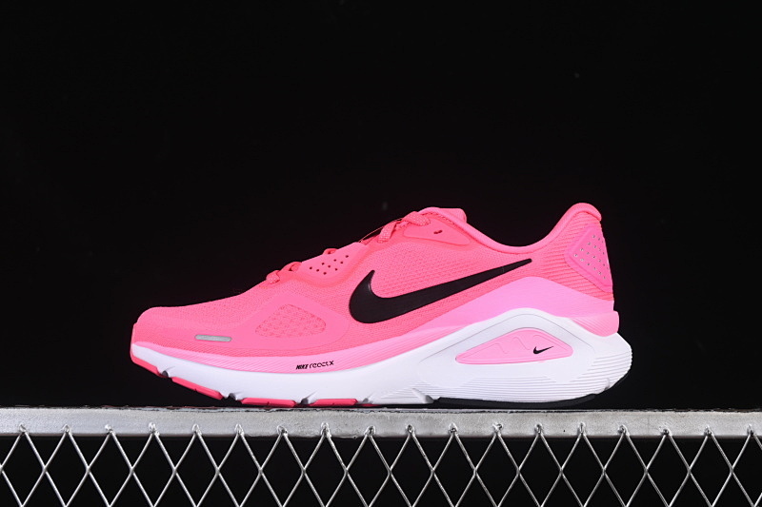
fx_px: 1587
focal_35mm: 75
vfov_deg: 18.2
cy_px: 254
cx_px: 381
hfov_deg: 27.0
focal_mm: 50
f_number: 8
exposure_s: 1/80
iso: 160
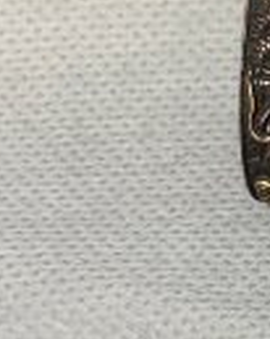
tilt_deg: -58.1
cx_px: 944
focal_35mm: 236
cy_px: 310
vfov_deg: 8.2
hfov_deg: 5.9
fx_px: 2360
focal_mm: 5.96
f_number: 1.6
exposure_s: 1/50
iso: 100
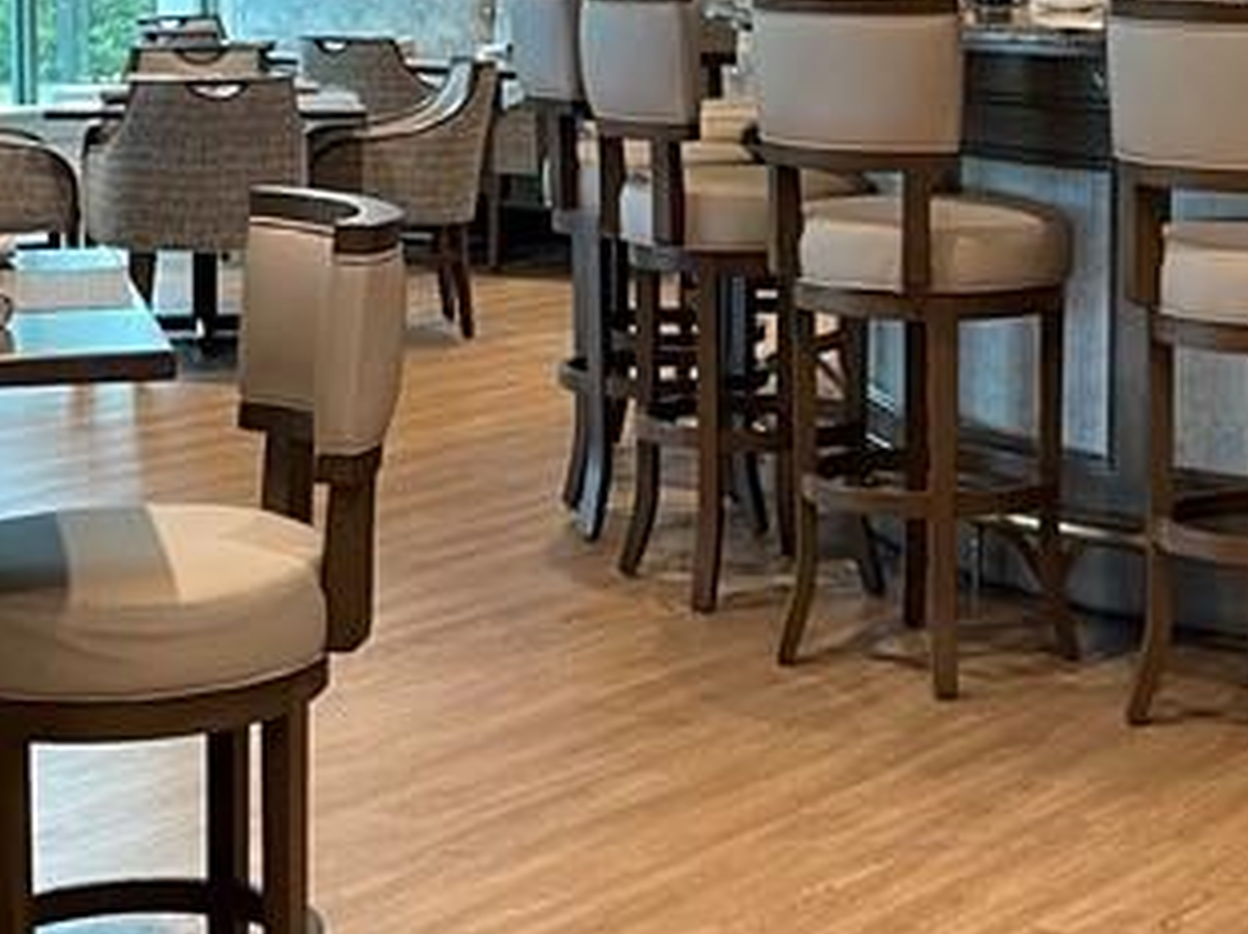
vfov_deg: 17.0
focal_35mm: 86
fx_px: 3098
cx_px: 765
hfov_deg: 22.7
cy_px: 169
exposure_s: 1/60
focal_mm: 4.2
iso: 250
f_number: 1.6
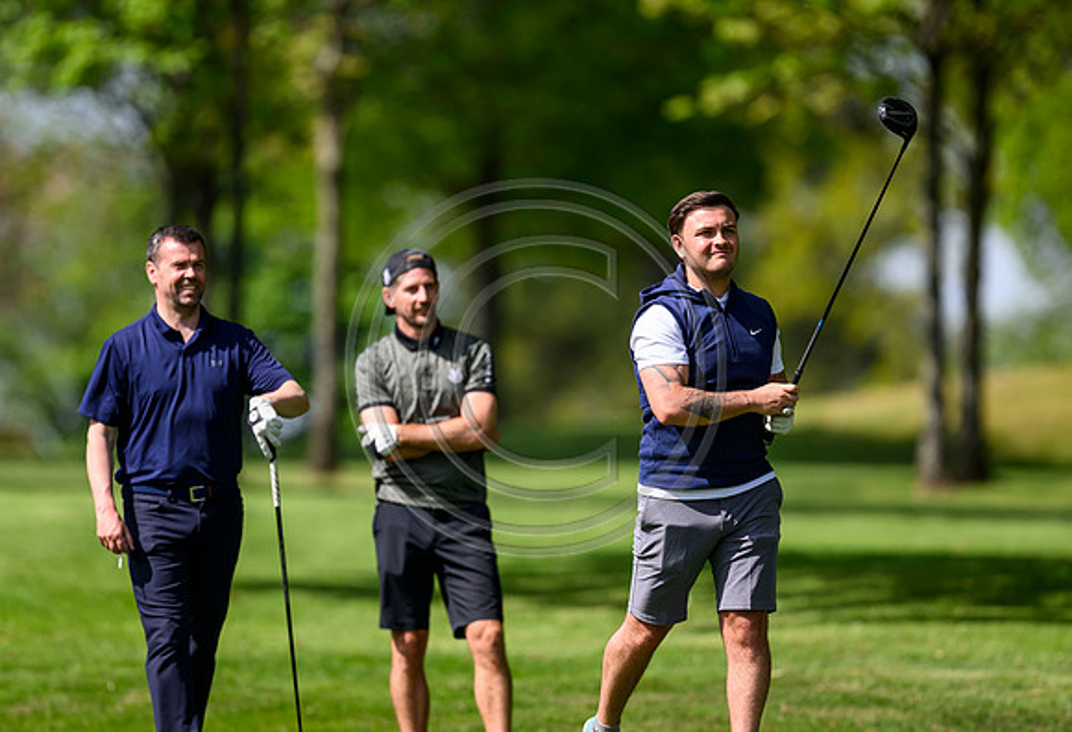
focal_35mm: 453
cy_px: 324
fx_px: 13601
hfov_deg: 4.5
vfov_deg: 3.1
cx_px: 565
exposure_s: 1/5000
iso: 500
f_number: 3.5
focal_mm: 400
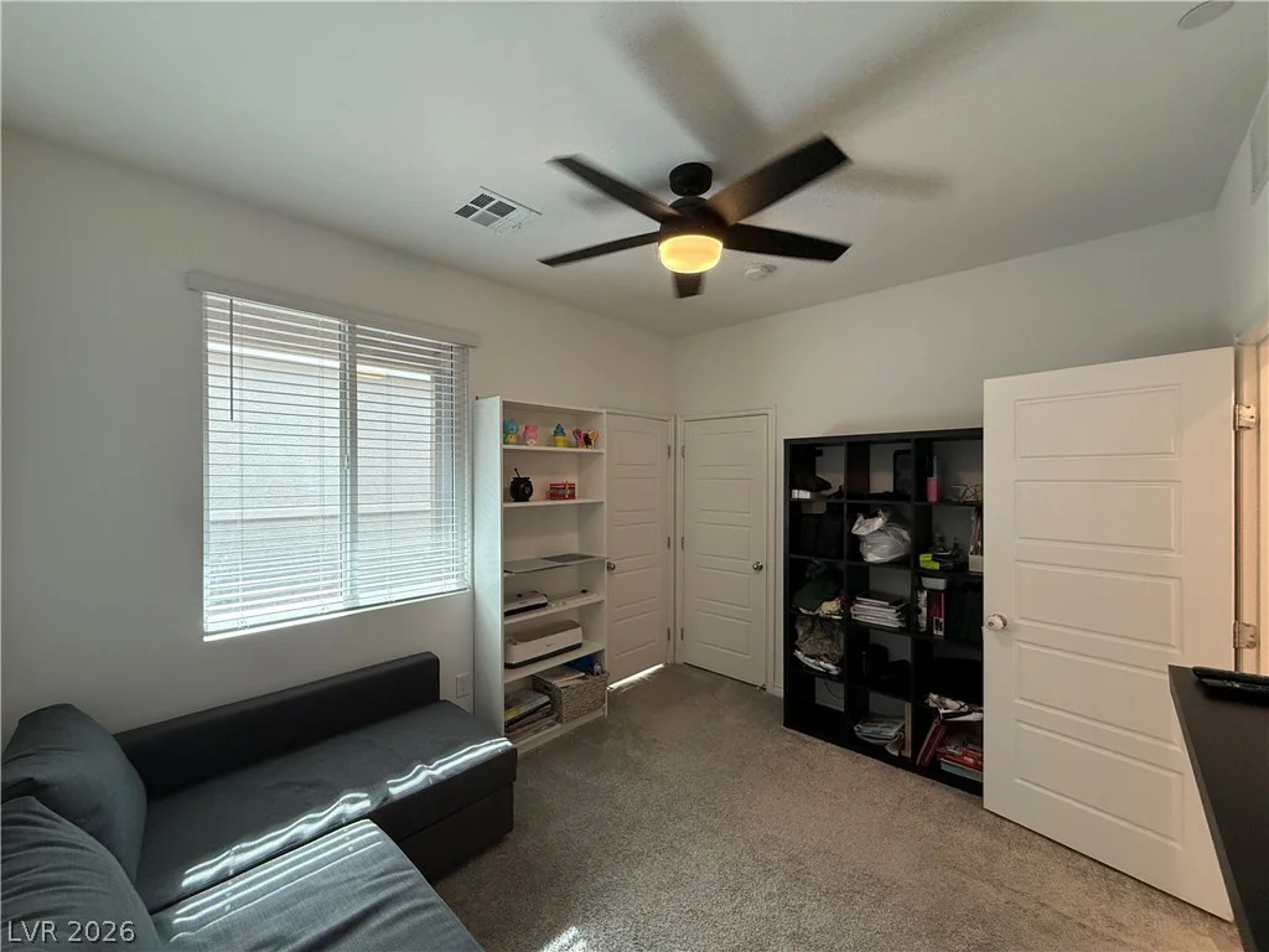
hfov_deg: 102.1
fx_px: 513
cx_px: 634
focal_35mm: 14
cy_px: 476
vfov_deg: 85.7
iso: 250
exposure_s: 1/120
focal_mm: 2.22
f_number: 2.2
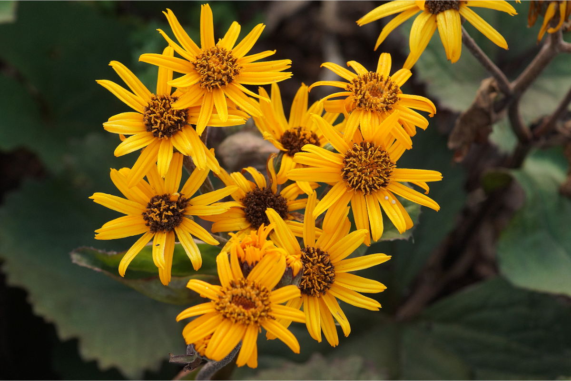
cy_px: 190
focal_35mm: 150
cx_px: 286
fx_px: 2379
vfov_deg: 9.1
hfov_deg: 13.7
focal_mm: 100
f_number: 5.6
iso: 500
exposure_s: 1/160
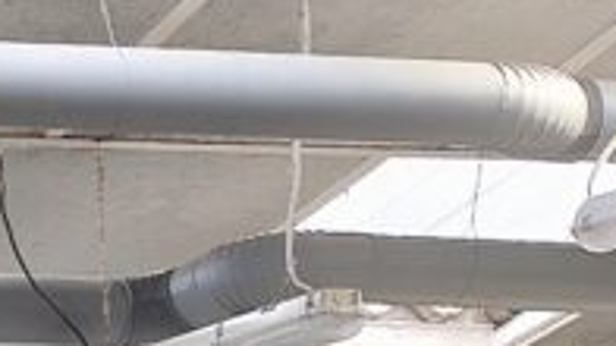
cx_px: -1600
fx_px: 3200
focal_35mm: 196
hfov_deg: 8.1
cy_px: 591
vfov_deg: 6.1
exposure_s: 1/50
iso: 320
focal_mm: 6.06
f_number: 1.7
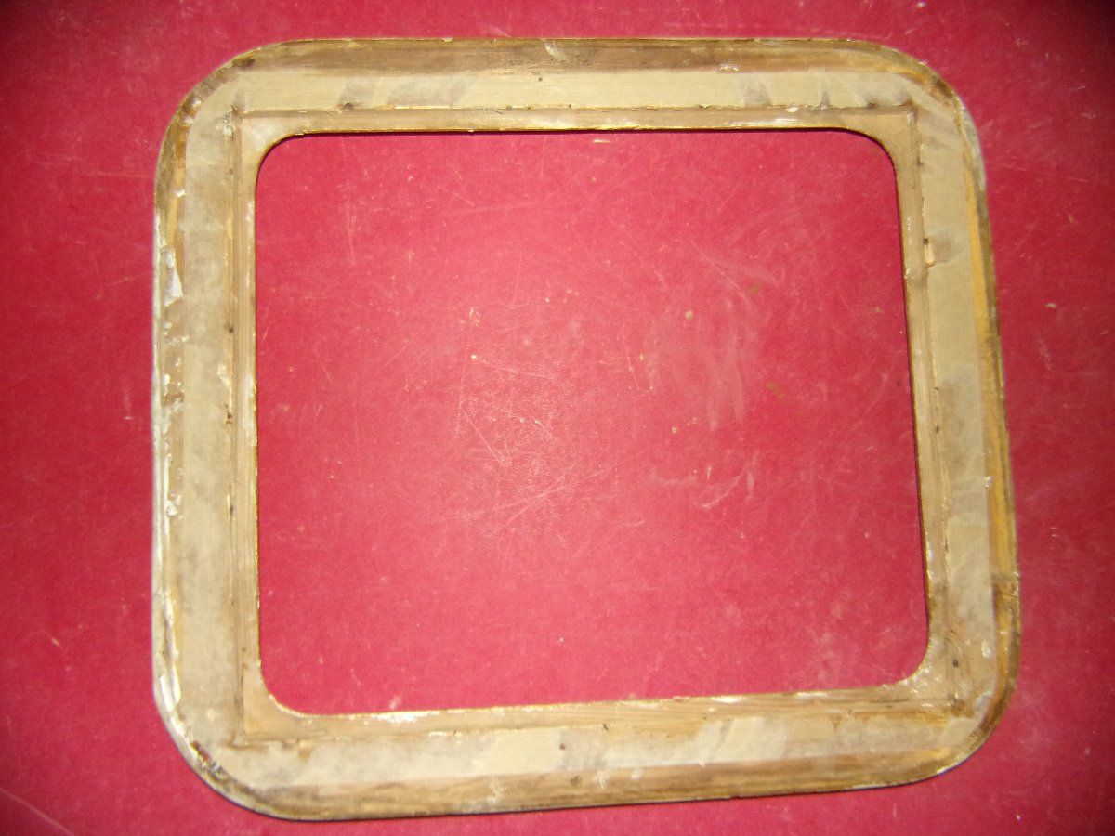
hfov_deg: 69.4
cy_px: 418
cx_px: 558
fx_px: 805
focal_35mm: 25
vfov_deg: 54.9
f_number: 3.5
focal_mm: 4.5
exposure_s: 1/34
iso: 200
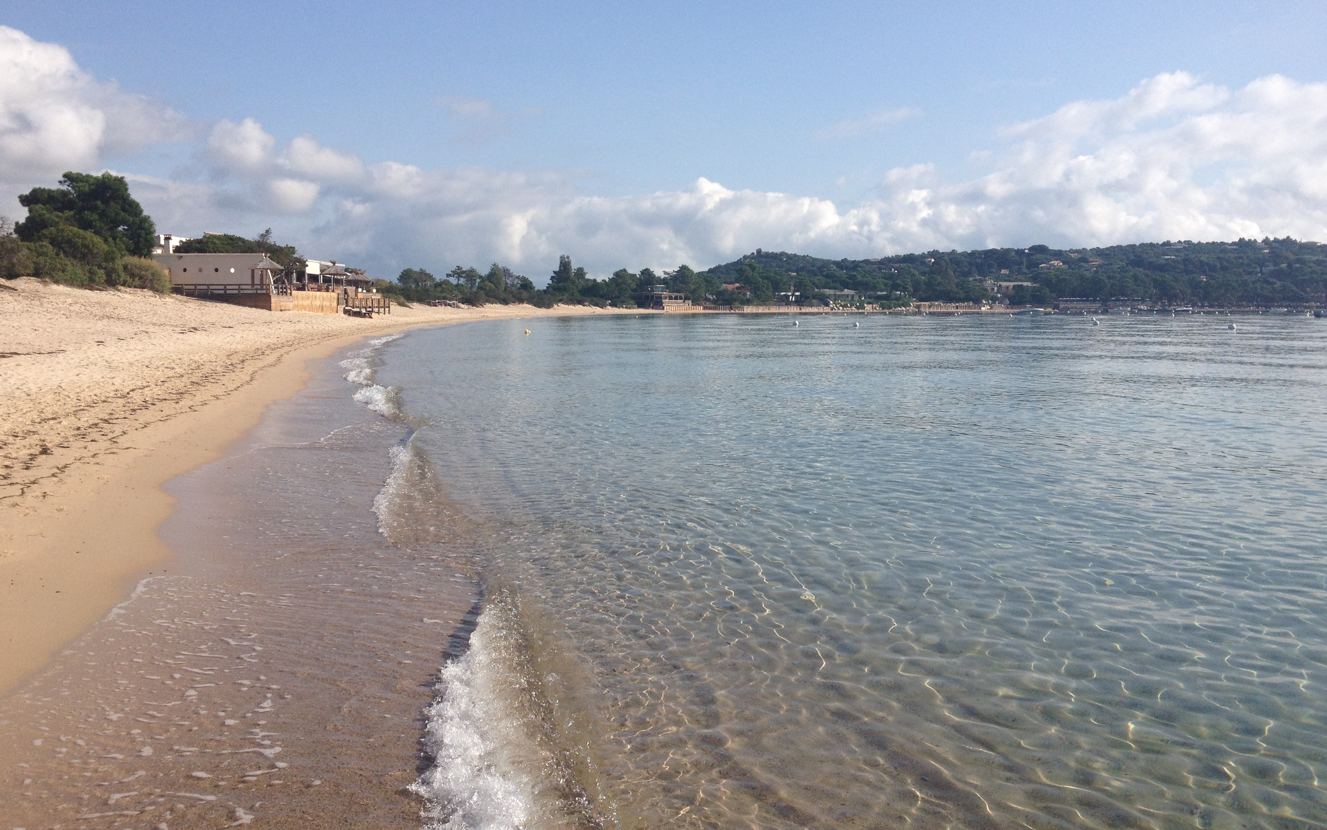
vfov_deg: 33.5
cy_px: 333
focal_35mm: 38
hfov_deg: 51.5
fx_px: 1374
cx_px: 663
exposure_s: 1/2632
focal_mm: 4.28
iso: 64
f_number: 2.4
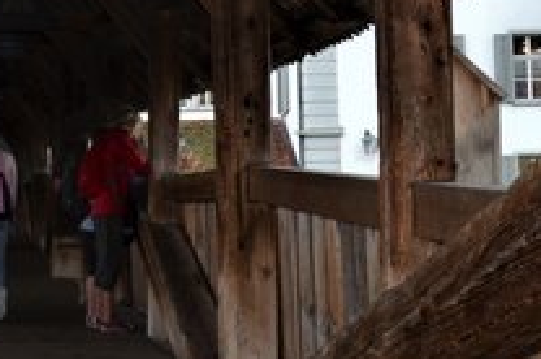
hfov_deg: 19.0
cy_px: -47
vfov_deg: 12.9
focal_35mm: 104
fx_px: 1560
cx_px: -39
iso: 320
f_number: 4
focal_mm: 18
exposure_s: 1/60
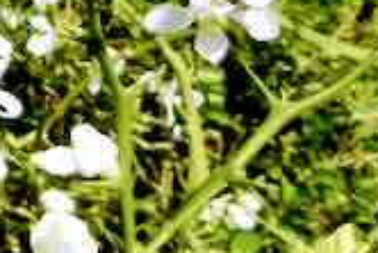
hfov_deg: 9.8
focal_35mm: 192
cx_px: -410
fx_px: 2018
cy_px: -214
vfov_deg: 7.0
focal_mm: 5.4
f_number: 3.5
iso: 160
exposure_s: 1/812
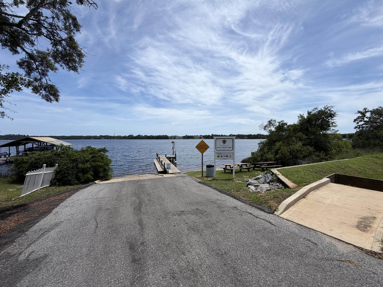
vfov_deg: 85.7
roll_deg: +1.4
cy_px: 144
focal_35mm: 14
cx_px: 192
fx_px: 155
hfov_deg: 102.1
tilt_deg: -1.8
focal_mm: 2.22
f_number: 2.2
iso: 20
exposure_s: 1/1572
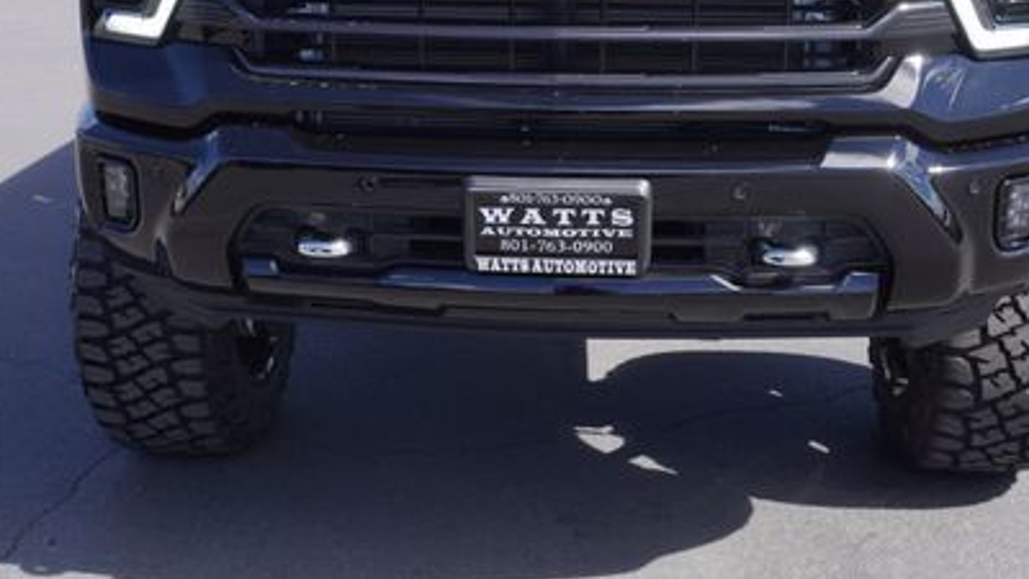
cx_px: 538
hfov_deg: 39.3
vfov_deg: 22.2
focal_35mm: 53
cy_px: 64
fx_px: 1442
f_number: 6.3
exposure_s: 1/160
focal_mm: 21
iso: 100
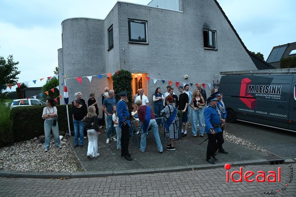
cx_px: 148
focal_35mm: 24
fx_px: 197
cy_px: 98
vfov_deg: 53.0
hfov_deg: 73.8
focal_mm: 24
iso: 1250
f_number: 3.5
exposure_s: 1/40
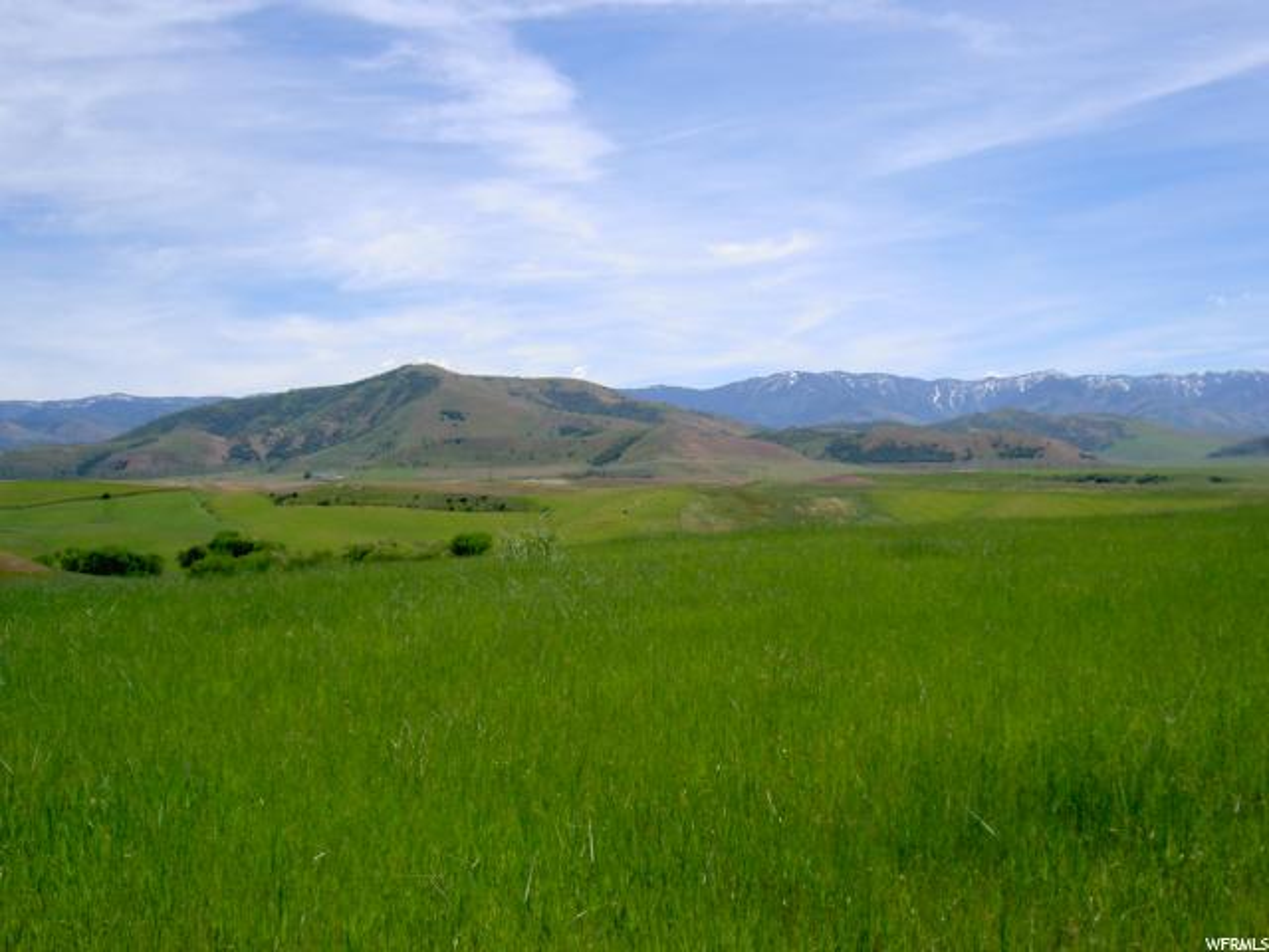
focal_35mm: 39
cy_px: 476
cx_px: 634
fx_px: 1430
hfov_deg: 47.9
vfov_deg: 36.8
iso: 100
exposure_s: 1/500
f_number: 4.7
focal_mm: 8
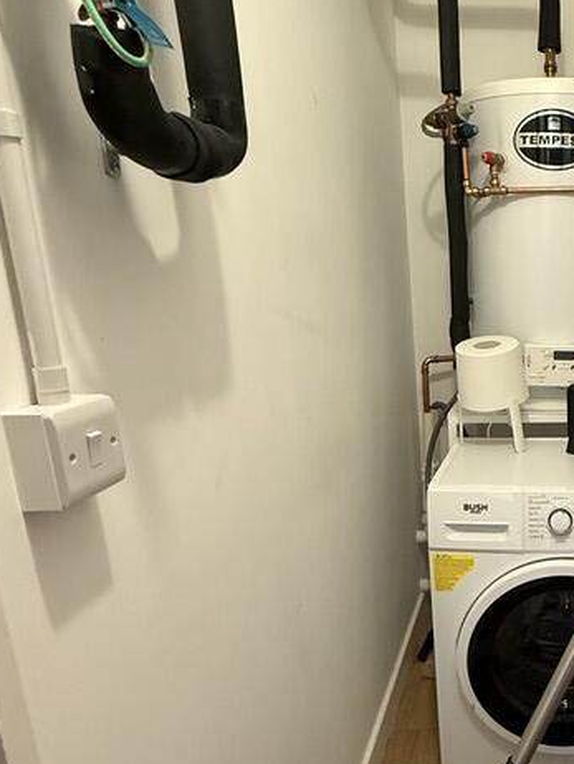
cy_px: 443
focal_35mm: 31
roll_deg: -1.3
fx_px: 685
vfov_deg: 58.0
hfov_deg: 39.6
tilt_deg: -14.3
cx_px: 586
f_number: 2.2
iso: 500
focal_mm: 2.22
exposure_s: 1/50
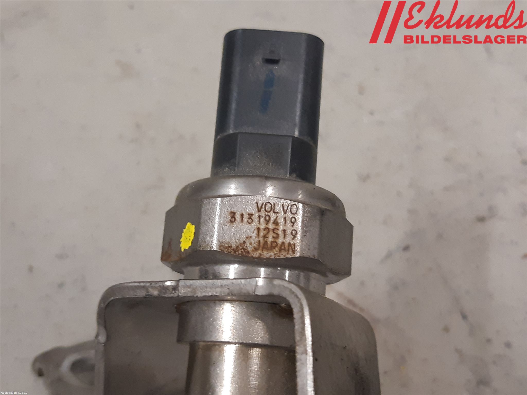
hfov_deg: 67.3
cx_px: 264
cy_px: 198
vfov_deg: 53.1
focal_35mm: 26
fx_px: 396
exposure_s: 1/50
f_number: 1.7
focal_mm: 3.93
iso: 200
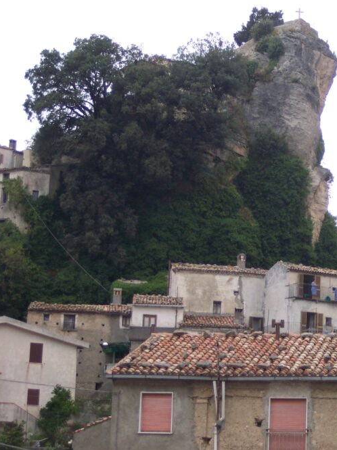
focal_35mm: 102
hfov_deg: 14.4
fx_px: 1325
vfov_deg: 19.3
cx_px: 289
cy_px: 225
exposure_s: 1/250
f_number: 3.8
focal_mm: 16
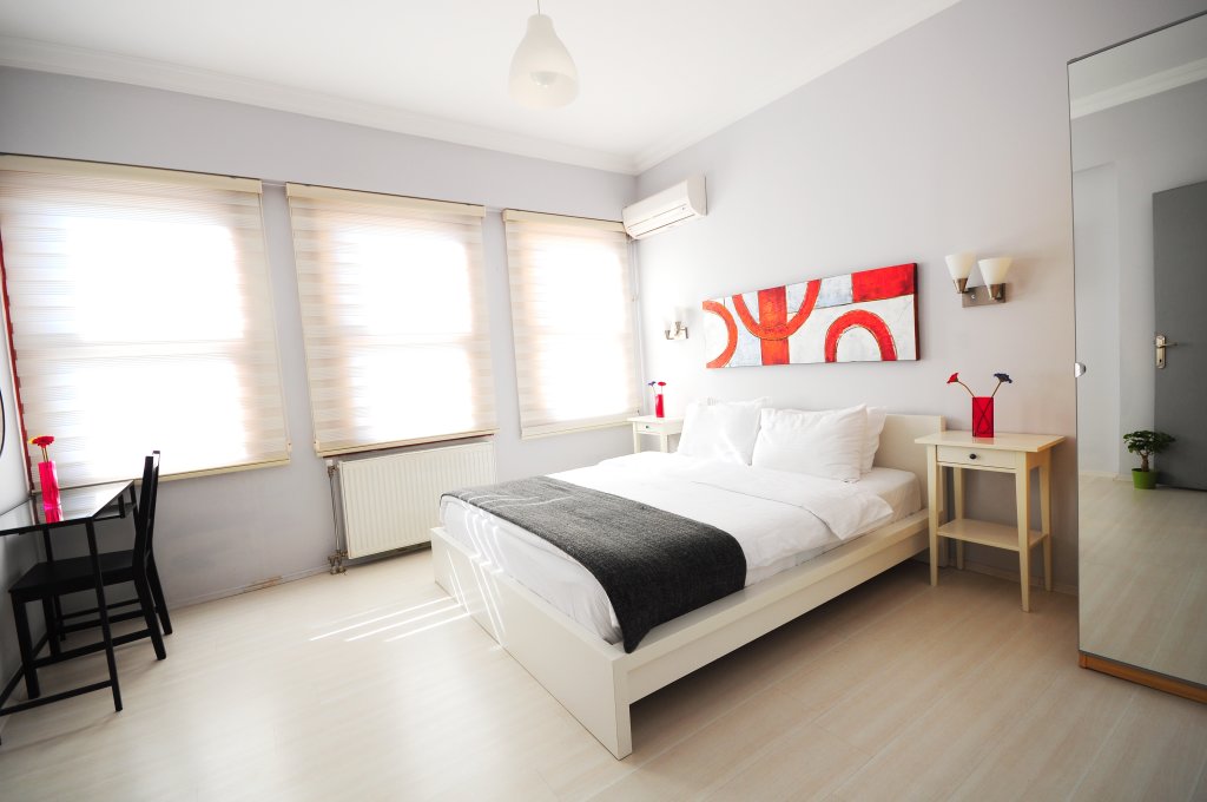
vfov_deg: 77.2
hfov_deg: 100.5
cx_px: 604
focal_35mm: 15
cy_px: 401
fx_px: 502
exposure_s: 1/25
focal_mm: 10
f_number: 7.1
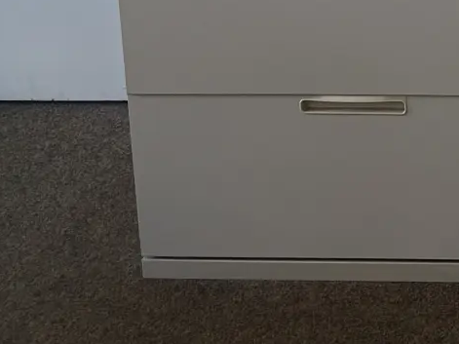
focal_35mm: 106
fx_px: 1405
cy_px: -332
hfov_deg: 15.8
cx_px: 830
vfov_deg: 12.4
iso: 125
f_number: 1.6
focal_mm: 5.96
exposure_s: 1/70
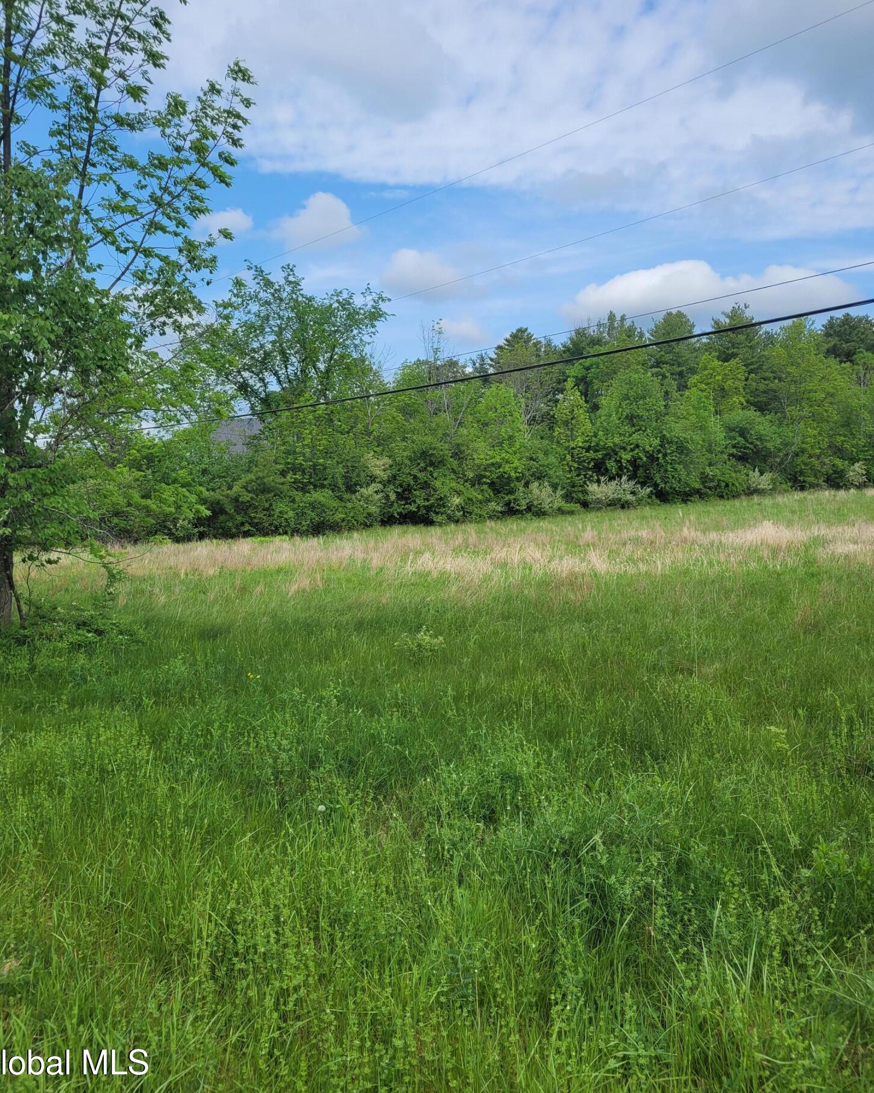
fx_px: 905
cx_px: 423
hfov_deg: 51.5
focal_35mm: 28
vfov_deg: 62.2
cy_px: 515
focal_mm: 5.4
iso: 40
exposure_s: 1/2010
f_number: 1.8
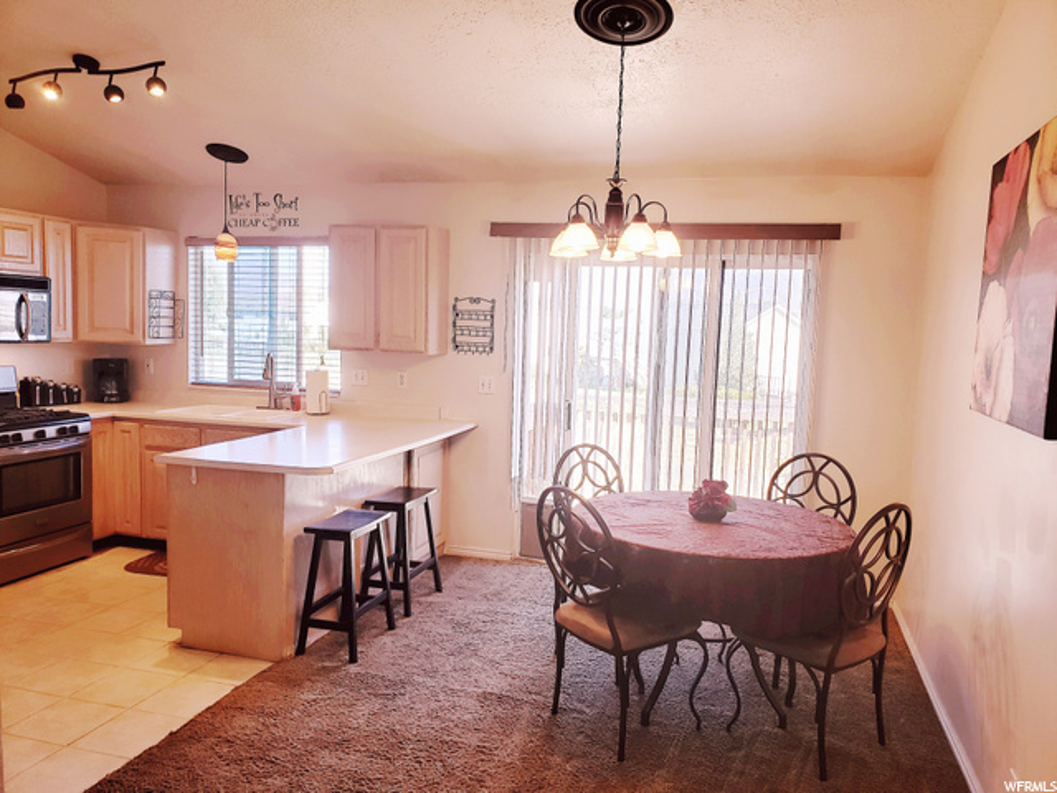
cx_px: 528
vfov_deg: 53.1
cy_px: 396
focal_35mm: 26
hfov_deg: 67.3
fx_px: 794
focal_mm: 4.3
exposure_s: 1/60
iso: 100
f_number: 2.4
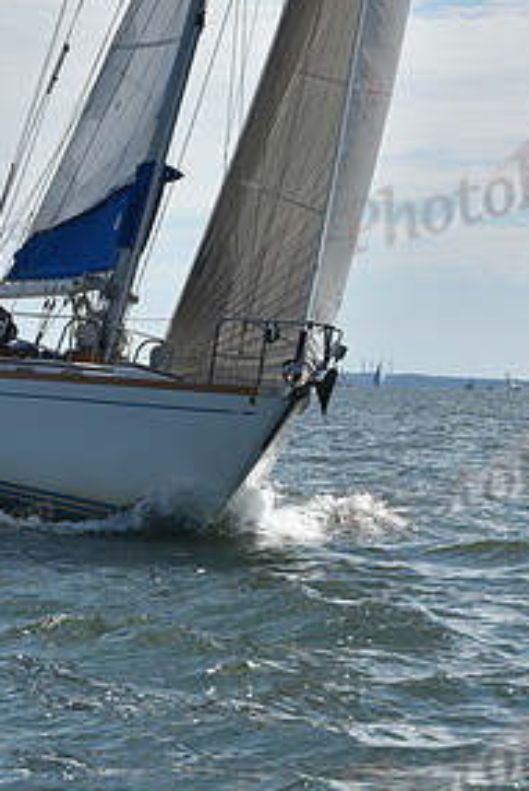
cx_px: 199
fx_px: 3126
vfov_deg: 14.4
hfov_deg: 9.7
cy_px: 366
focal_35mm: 142
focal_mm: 70
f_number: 13
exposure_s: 1/1000
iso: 320
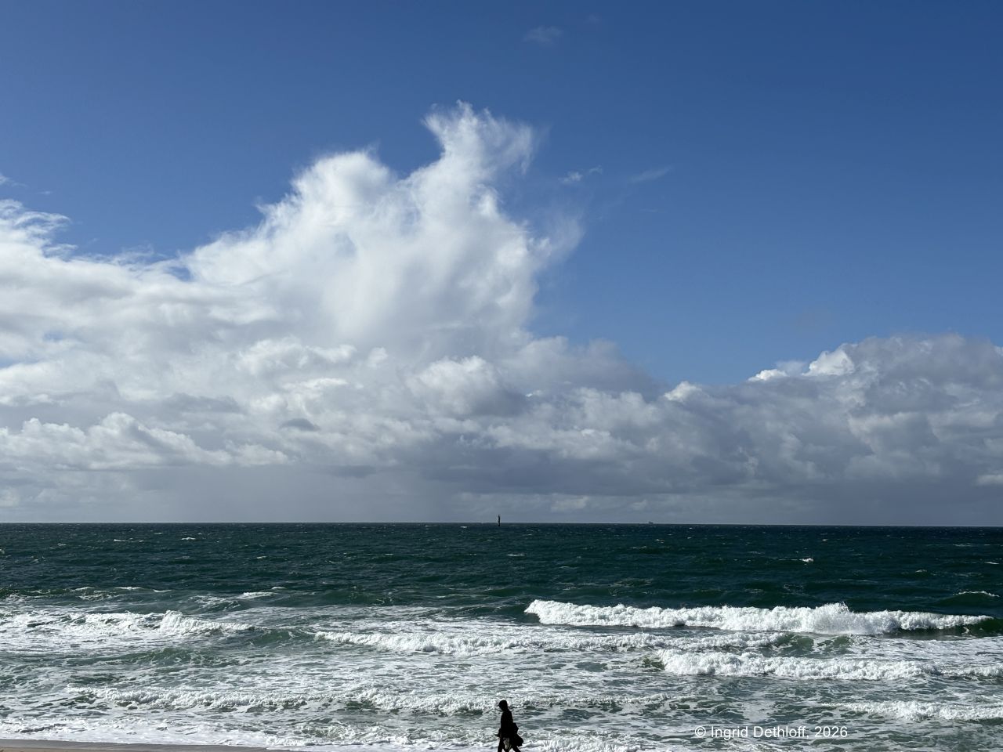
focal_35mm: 52
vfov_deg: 28.0
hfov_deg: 36.8
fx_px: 1507
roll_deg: +0.1
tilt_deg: +3.7
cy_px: 376
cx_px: 502
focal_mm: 5.96
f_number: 1.6
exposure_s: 1/7194
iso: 32
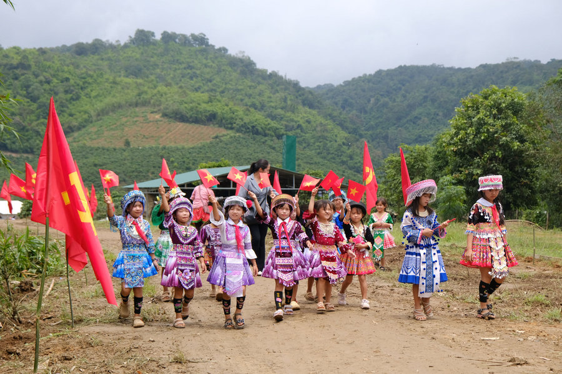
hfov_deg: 31.4
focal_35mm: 64
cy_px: 187
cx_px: 281
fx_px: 999
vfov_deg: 21.2
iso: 200
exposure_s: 1/1000
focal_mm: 42.9
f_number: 4
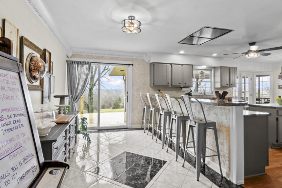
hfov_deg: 86.9
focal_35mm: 19
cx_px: 145
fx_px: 149
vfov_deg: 64.6
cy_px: 92
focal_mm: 10
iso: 400
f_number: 11
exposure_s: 1
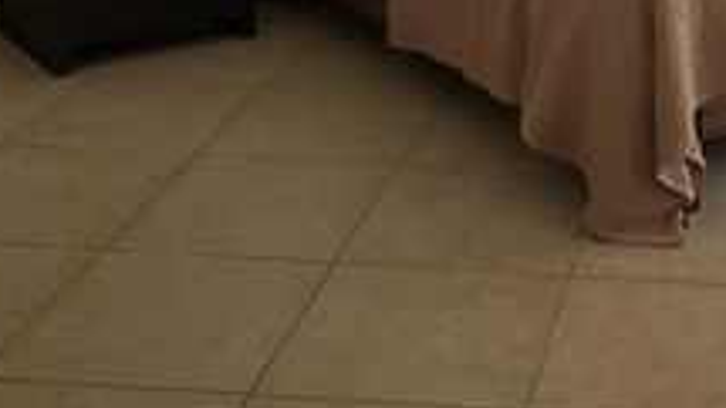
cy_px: -172
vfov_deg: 14.9
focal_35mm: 76
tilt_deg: -12.6
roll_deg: -2.3
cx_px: 692
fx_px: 1463
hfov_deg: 26.6
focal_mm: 5.1
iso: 125
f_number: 1.6
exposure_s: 1/101
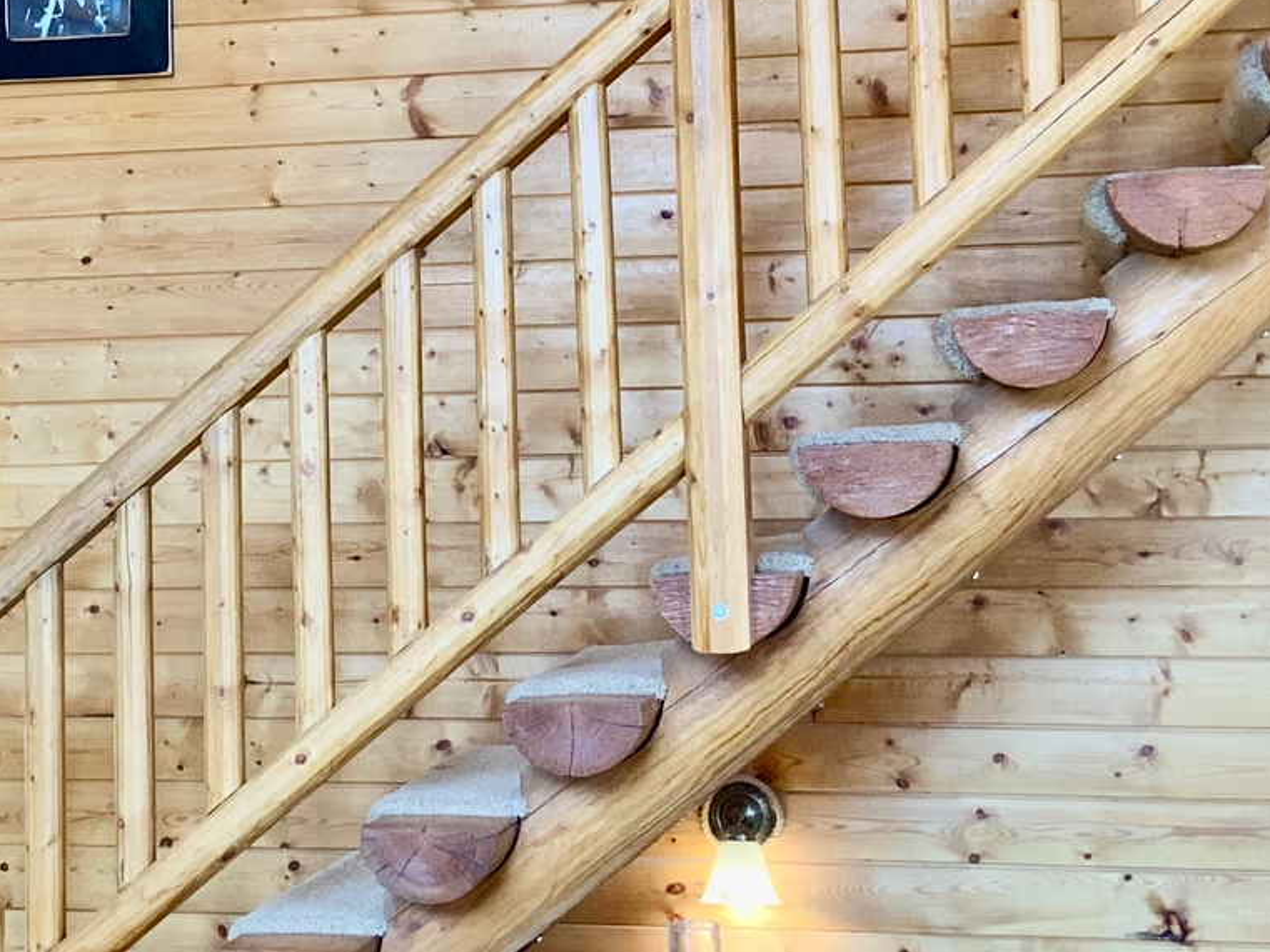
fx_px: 2862
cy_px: 245
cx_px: 290
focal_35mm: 78
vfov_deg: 18.8
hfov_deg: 24.7
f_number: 1.8
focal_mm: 3
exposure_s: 1/60
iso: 50
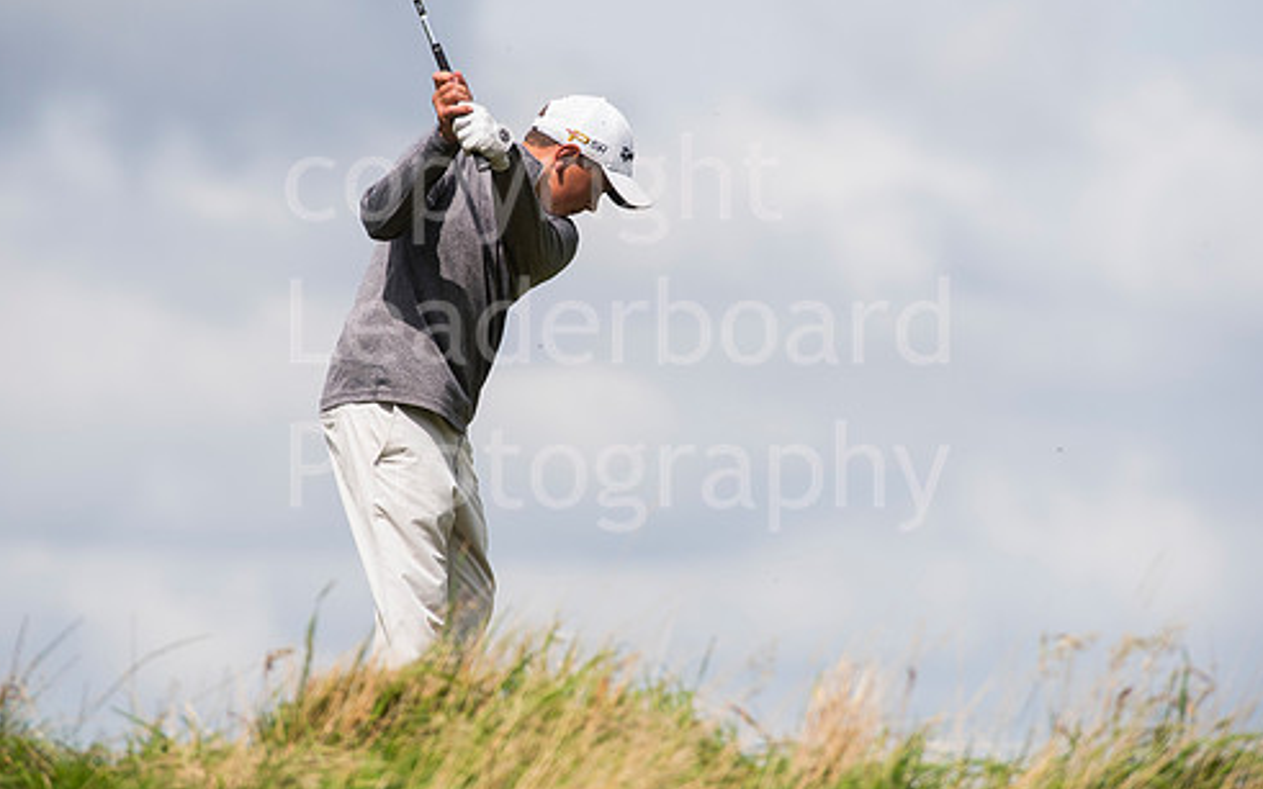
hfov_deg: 5.8
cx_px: 622
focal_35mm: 361
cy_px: 346
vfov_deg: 3.6
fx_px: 12427
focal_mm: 300
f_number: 7.1
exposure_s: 1/4000
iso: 800
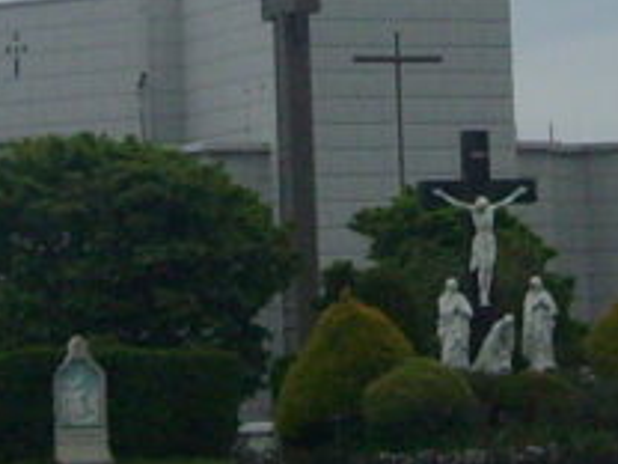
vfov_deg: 14.2
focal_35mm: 101
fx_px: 1803
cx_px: 345
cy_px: -74
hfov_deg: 19.4
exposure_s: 1/250
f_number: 7.1
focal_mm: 5.8
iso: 80
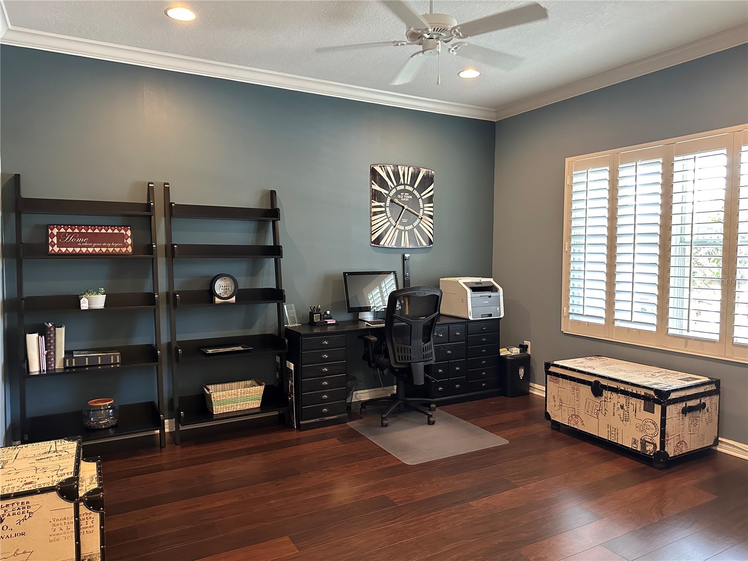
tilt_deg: -3.8
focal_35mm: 24
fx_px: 519
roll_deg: +0.4
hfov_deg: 71.6
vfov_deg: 56.8
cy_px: 280
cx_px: 374
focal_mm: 6.86
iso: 640
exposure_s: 1/60
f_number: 1.78
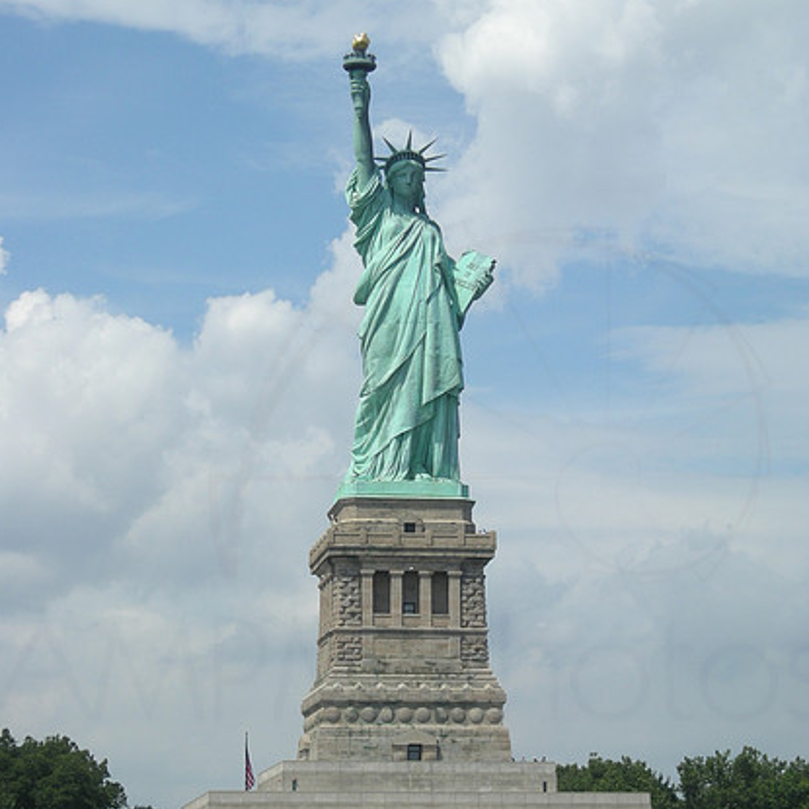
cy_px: 427
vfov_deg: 15.0
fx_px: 3067
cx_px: 412
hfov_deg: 15.0
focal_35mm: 116
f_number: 8.8
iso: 50
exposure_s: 1/178
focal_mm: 15.3
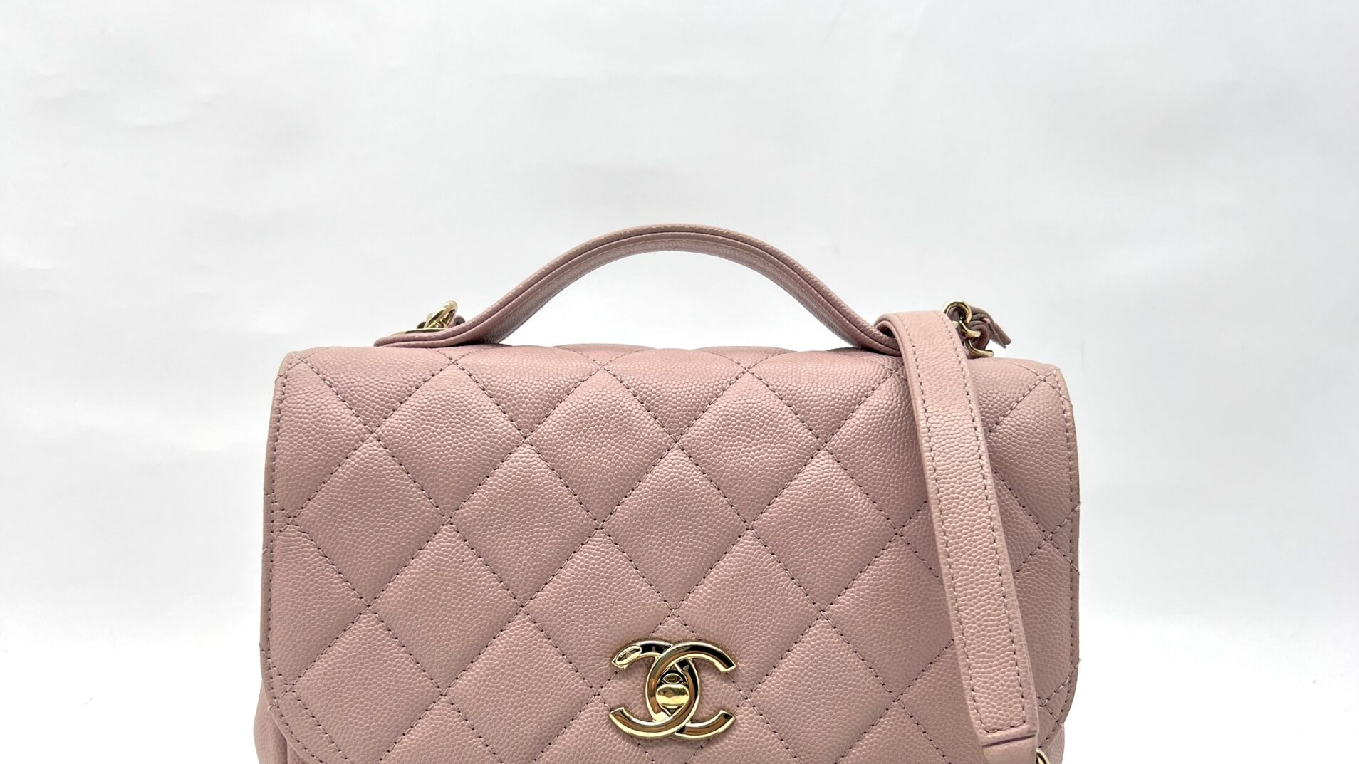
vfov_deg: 30.8
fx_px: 1369
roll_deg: -0.2
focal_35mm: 38
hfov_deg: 52.8
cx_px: 678
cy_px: 548
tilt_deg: -2.6
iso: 32
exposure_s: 1/126
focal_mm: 5.7
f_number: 1.5
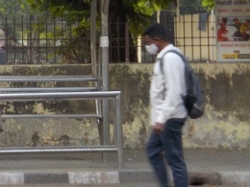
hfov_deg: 15.6
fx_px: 845
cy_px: 19
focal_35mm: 117
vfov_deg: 12.6
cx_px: -114
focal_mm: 5.2
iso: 125
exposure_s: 1/30
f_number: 3.7
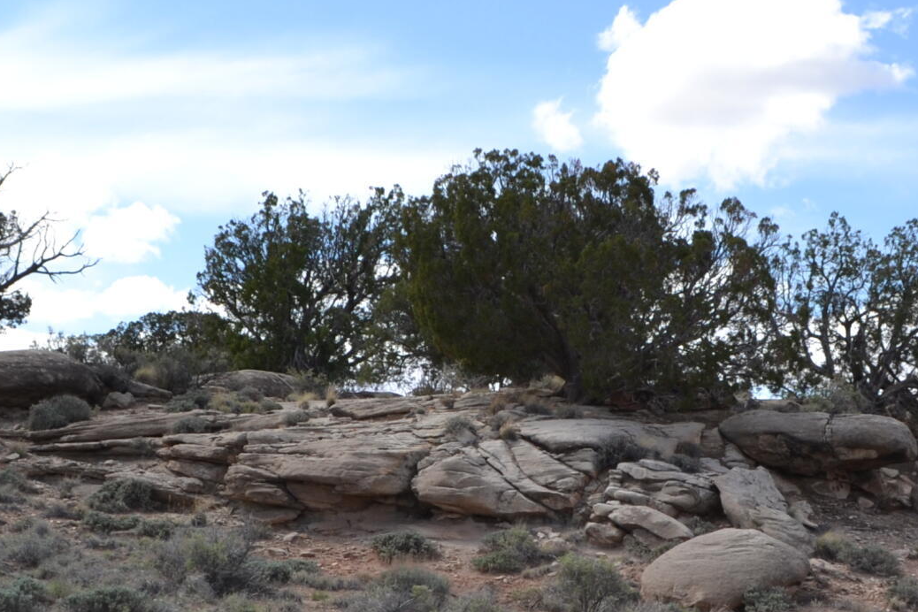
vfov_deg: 17.4
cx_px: 495
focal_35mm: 78
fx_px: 1989
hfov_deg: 26.0
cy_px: 450
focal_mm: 18
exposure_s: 1/200
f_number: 8
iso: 100
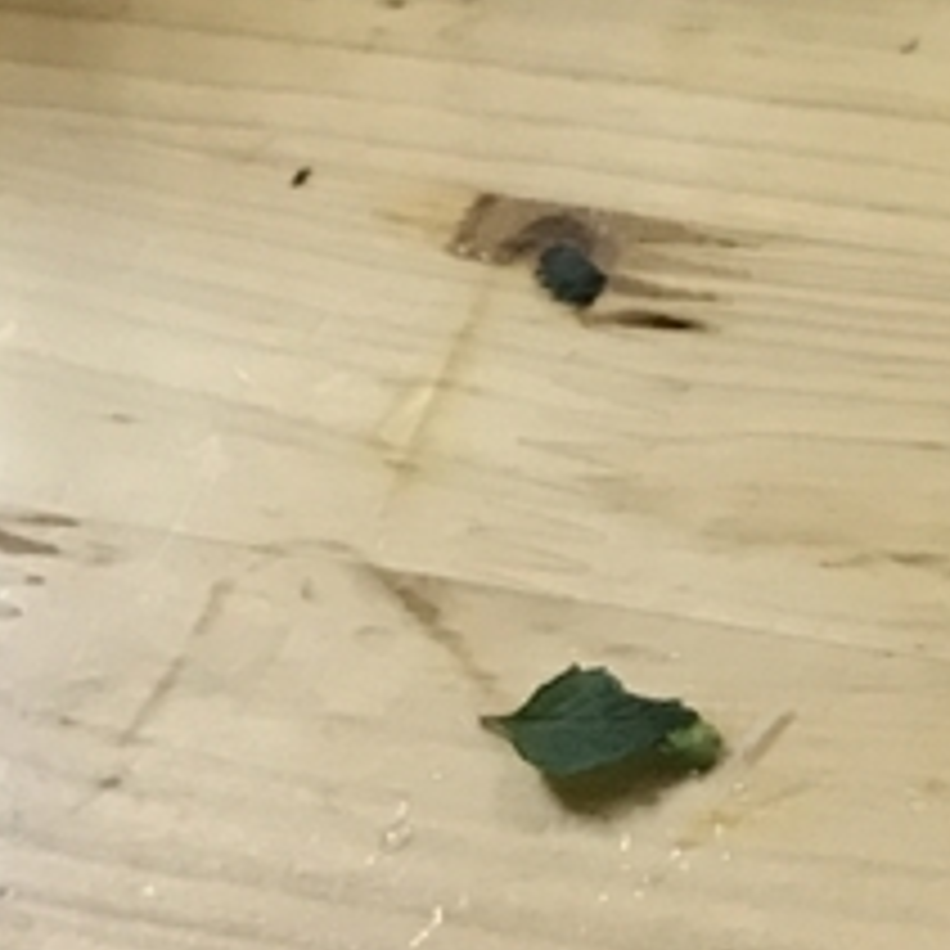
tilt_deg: -45.0
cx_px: 1941
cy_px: -50
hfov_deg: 11.2
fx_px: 4378
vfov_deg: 12.2
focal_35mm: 141
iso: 100
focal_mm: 3.99
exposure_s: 1/17
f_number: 1.8
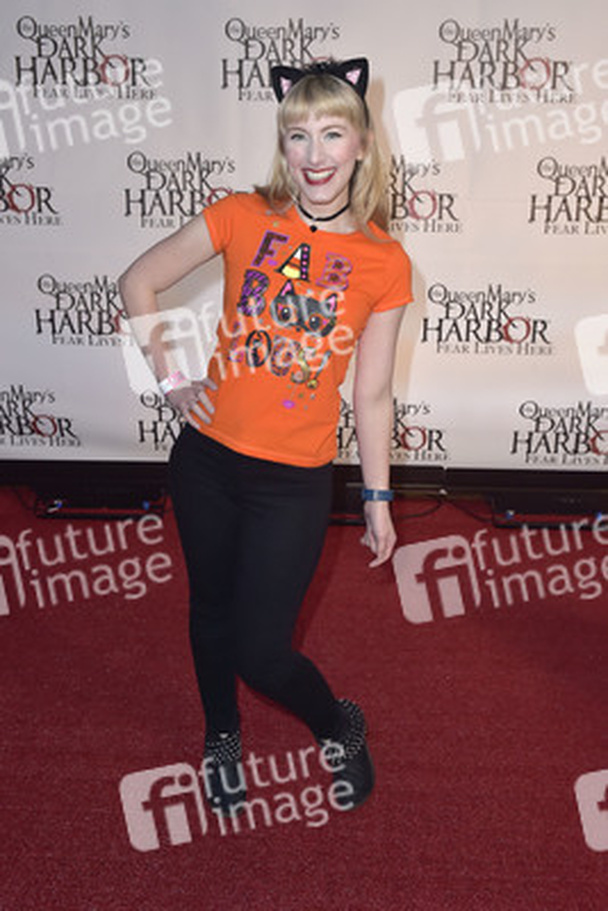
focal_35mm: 34
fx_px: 861
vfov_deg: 55.8
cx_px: 304
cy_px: 456
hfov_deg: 38.9
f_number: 5.6
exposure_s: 1/250
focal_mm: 34
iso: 320
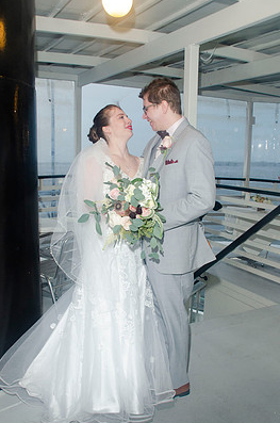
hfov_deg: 38.7
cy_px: 234
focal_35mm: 34
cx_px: 132
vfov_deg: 55.8
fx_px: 398
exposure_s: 1/60
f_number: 5.6
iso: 400
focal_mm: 20
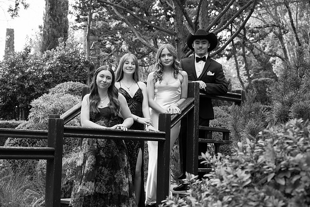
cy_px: 104
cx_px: 155
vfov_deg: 18.9
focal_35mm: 72
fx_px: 620
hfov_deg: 28.1
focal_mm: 72
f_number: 7.1
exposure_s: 1/640
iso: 1250
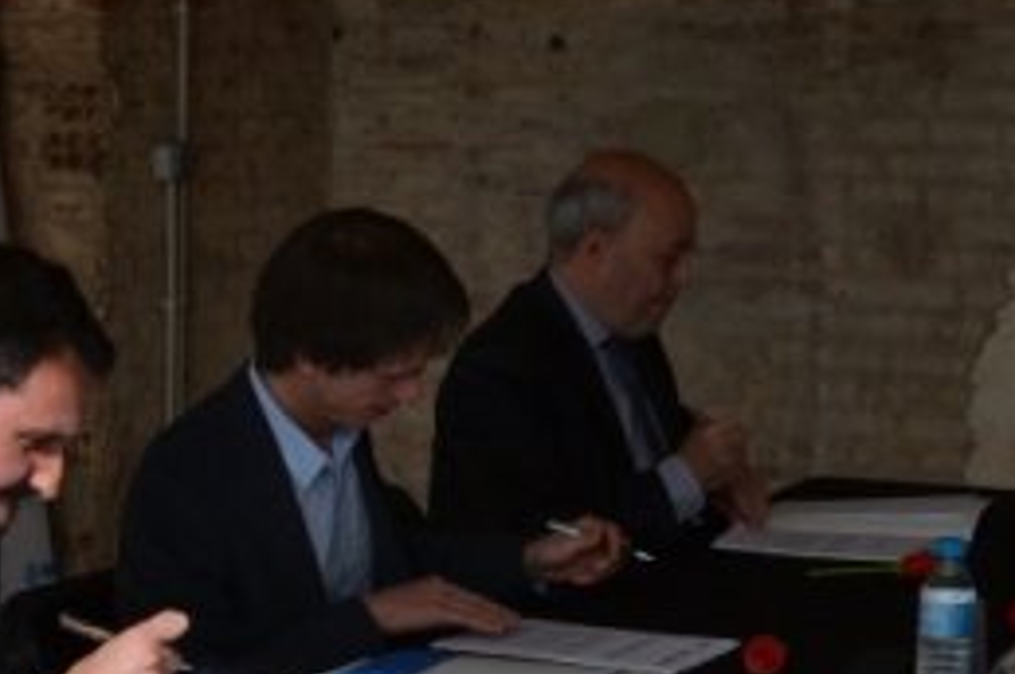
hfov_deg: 19.9
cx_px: -106
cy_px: 635
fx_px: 2760
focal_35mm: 98
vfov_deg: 13.8
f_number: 6.3
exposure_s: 1/1600
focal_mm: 22
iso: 400
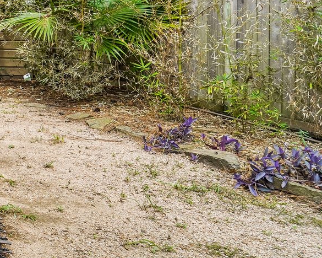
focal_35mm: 46
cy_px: 16
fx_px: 438
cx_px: -206
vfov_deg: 30.9
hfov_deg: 25.1
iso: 500
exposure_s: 1/125
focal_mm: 14
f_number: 8
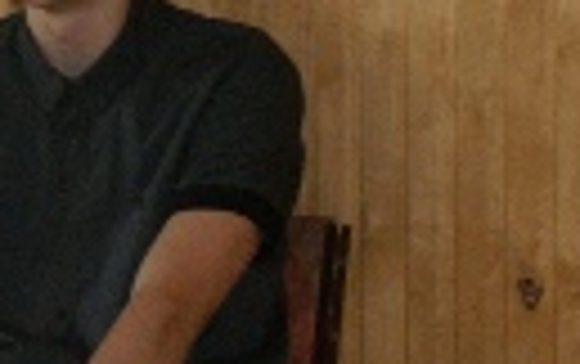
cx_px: -450
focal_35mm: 266
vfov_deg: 4.9
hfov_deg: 7.7
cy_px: -119
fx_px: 4203
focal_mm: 35
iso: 400
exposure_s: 1/60
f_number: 5.6
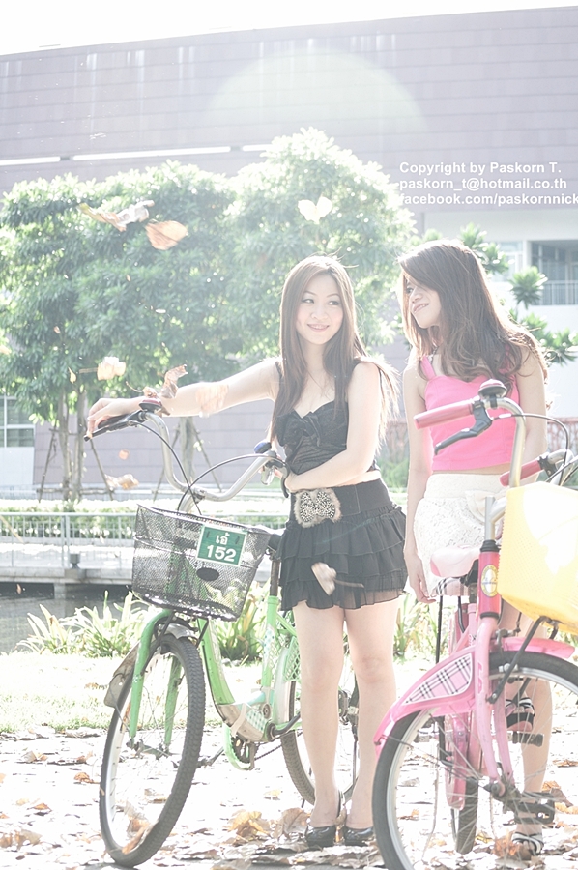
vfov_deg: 24.6
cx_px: 289
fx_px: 1991
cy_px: 435
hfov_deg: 16.5
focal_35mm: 82
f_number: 4
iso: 250
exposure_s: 1/200
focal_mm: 55
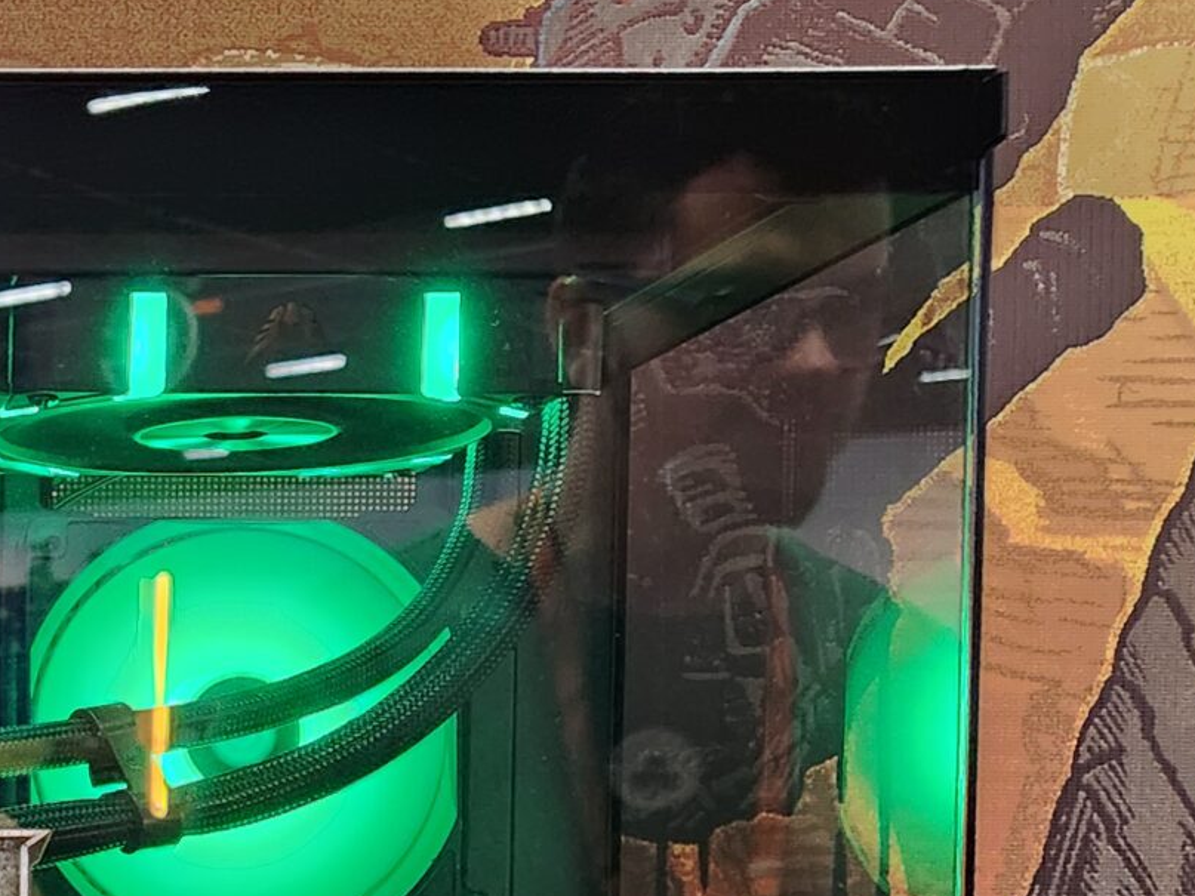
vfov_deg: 19.6
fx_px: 2520
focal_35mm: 73
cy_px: 893
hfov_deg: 23.6
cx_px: -347
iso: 640
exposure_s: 1/24
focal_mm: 5.4
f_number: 1.8
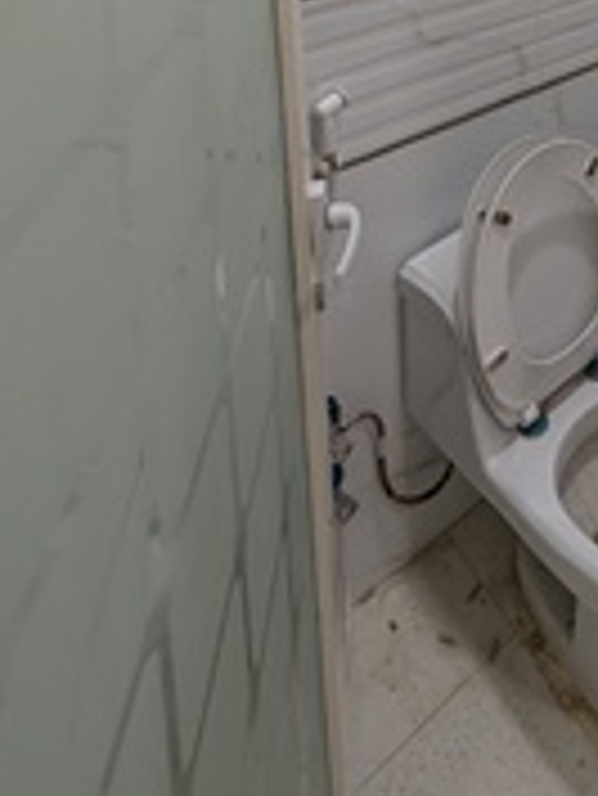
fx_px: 713
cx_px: 618
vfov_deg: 40.3
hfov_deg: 39.3
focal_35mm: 31
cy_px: -166
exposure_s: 1/151
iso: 117
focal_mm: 2.02
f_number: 1.7
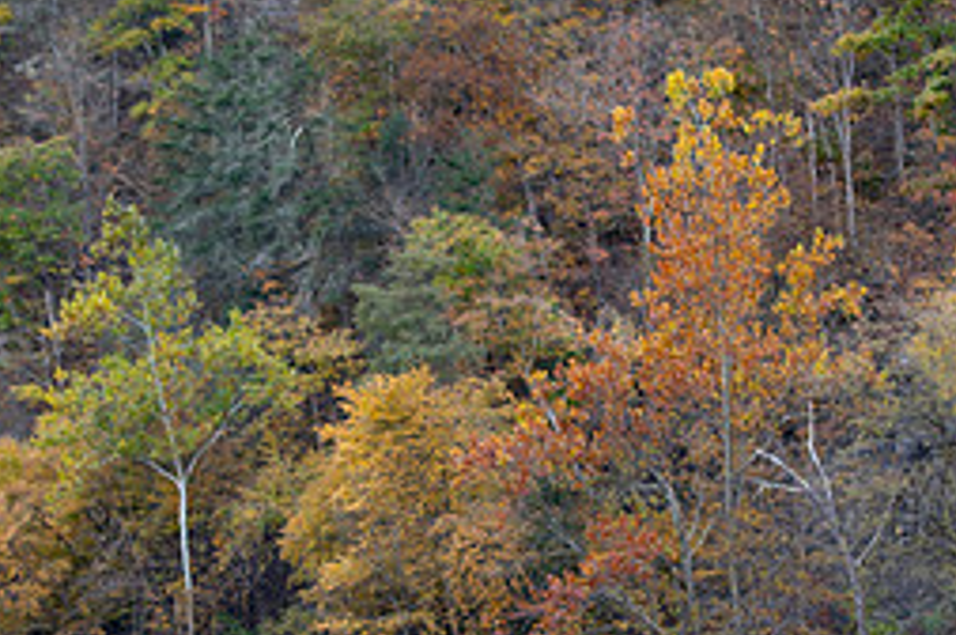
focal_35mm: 111
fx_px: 2944
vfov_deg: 12.3
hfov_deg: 18.4
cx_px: 427
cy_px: 500
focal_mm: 34
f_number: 2.8
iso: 250
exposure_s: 1/80
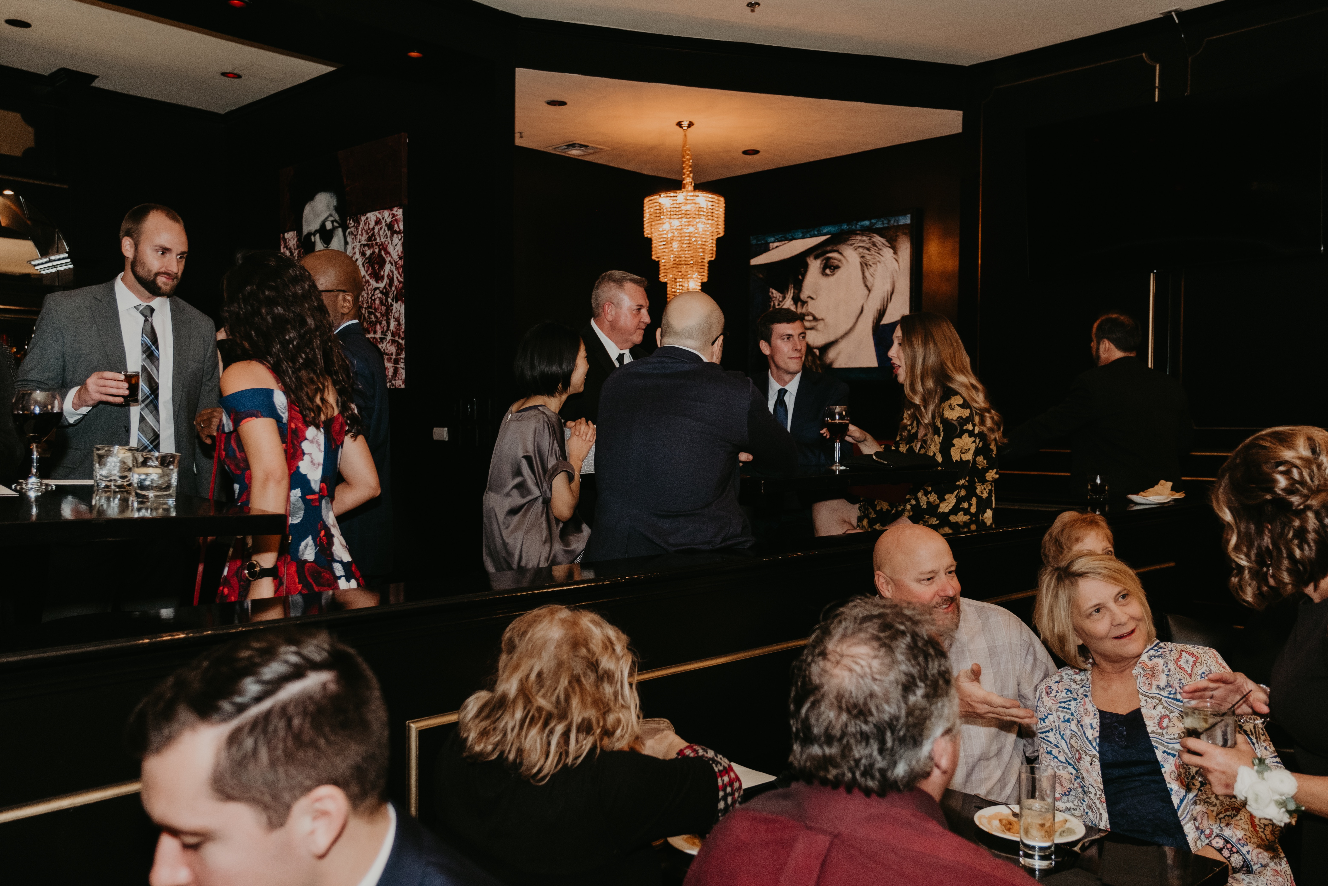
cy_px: 443
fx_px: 1143
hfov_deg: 60.3
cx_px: 664
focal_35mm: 31
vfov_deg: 42.3
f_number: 2.8
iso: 800
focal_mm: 20.6
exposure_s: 1/80
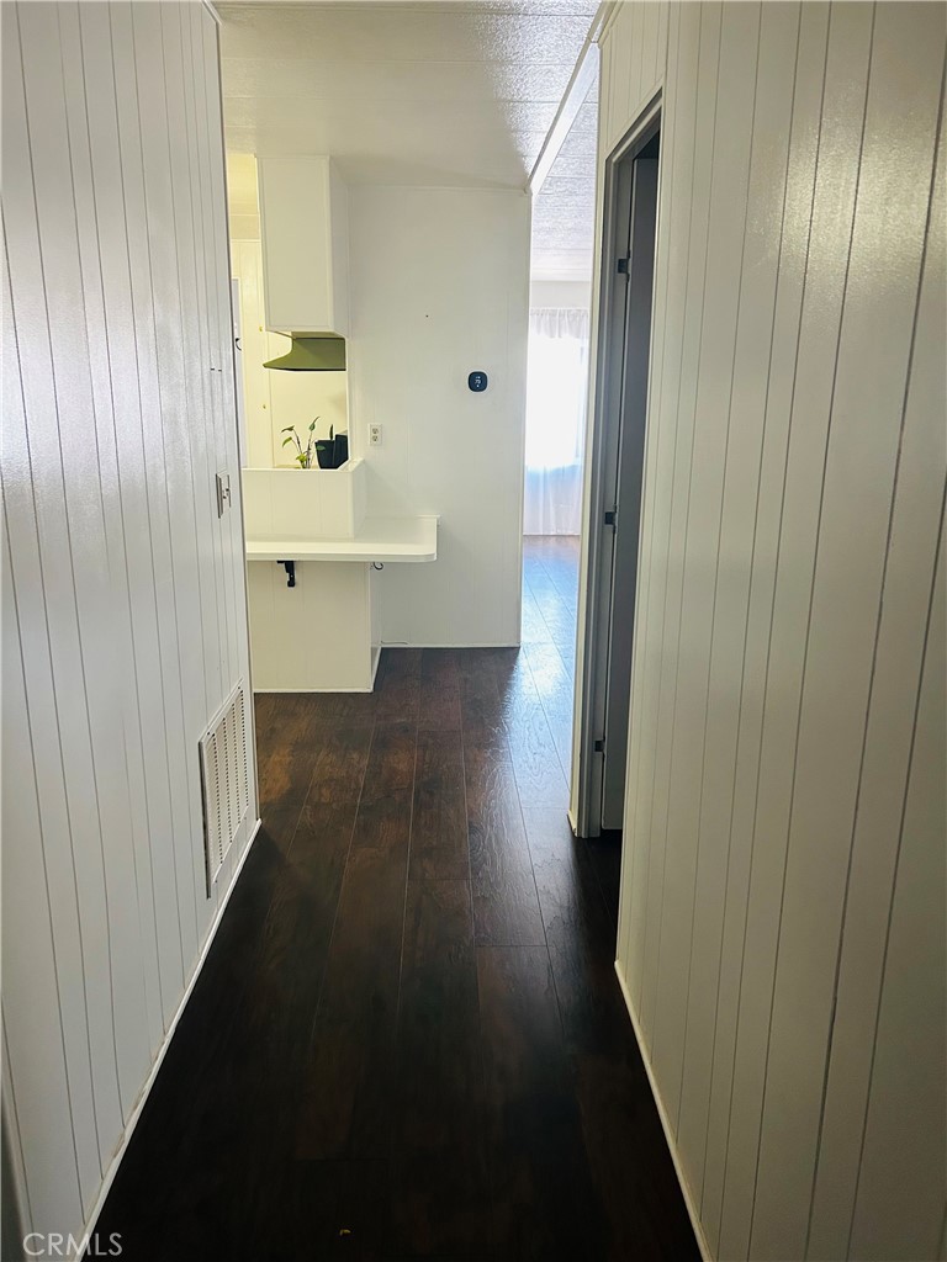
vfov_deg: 67.3
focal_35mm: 26
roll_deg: -0.4
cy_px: 631
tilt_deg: -14.4
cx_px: 474
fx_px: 948
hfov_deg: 53.1
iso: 320
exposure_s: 1/60
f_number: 1.5
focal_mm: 5.7
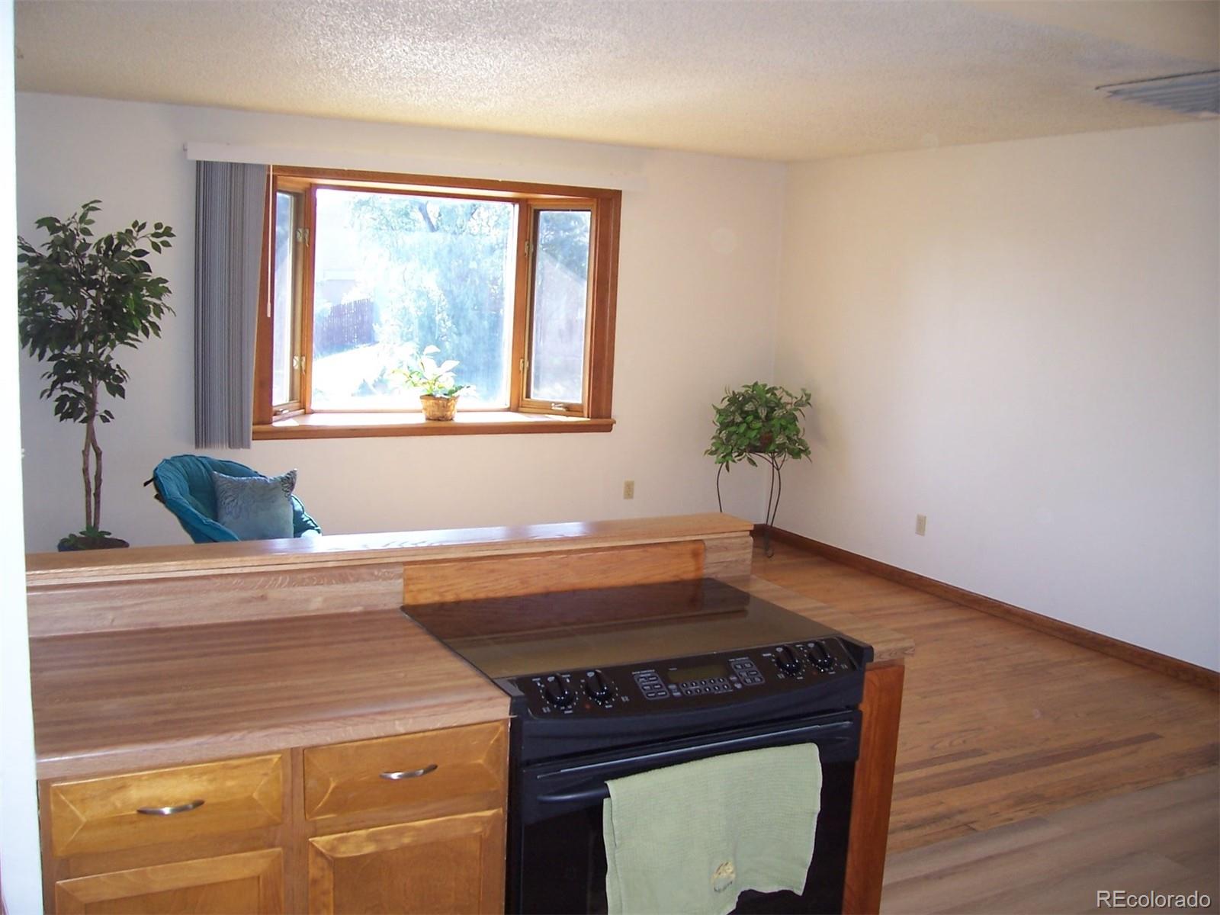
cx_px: 610
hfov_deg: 54.0
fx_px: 1198
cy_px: 458
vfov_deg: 41.8
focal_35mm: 34
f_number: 2.7
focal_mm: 5.6
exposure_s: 1/90
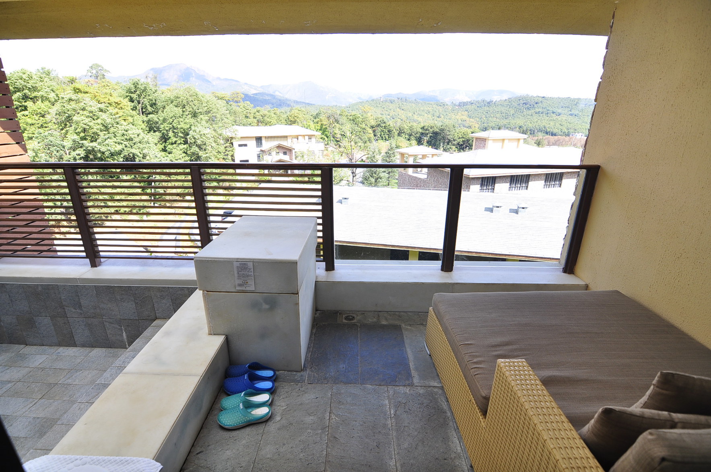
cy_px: 236
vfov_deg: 71.9
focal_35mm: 16
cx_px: 356
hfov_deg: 95.0
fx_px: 326
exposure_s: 1/250
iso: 200
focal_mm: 11
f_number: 4
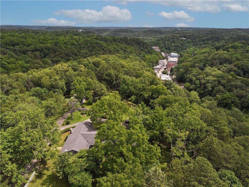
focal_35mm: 24
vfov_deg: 56.8
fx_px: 173
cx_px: 124
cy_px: 94
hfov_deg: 71.6
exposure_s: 1/1600
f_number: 2.8
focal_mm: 12.29
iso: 100
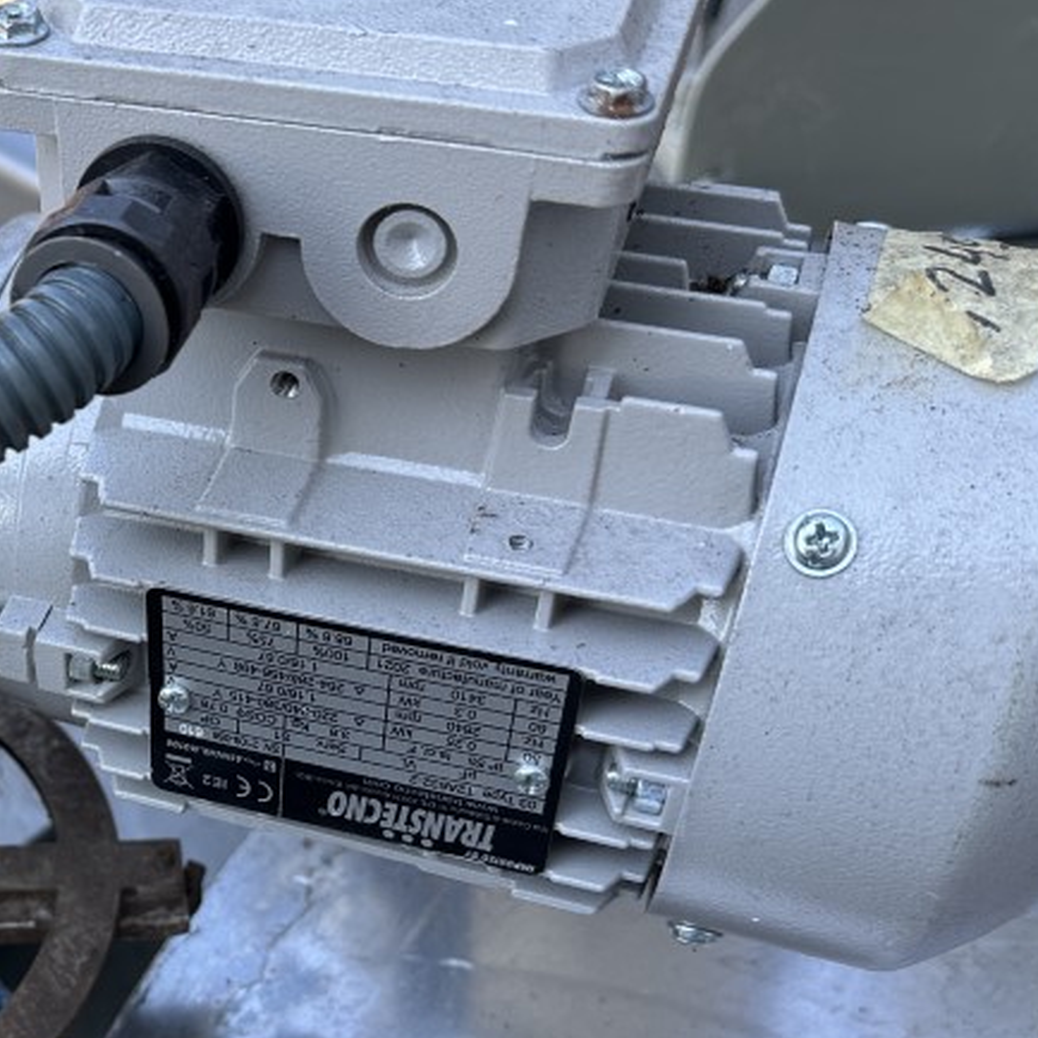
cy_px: 799
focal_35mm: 50
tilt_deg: -46.0
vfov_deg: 33.2
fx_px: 1696
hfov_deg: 31.4
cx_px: -2
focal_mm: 6.86
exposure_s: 1/486
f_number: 1.78
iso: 80
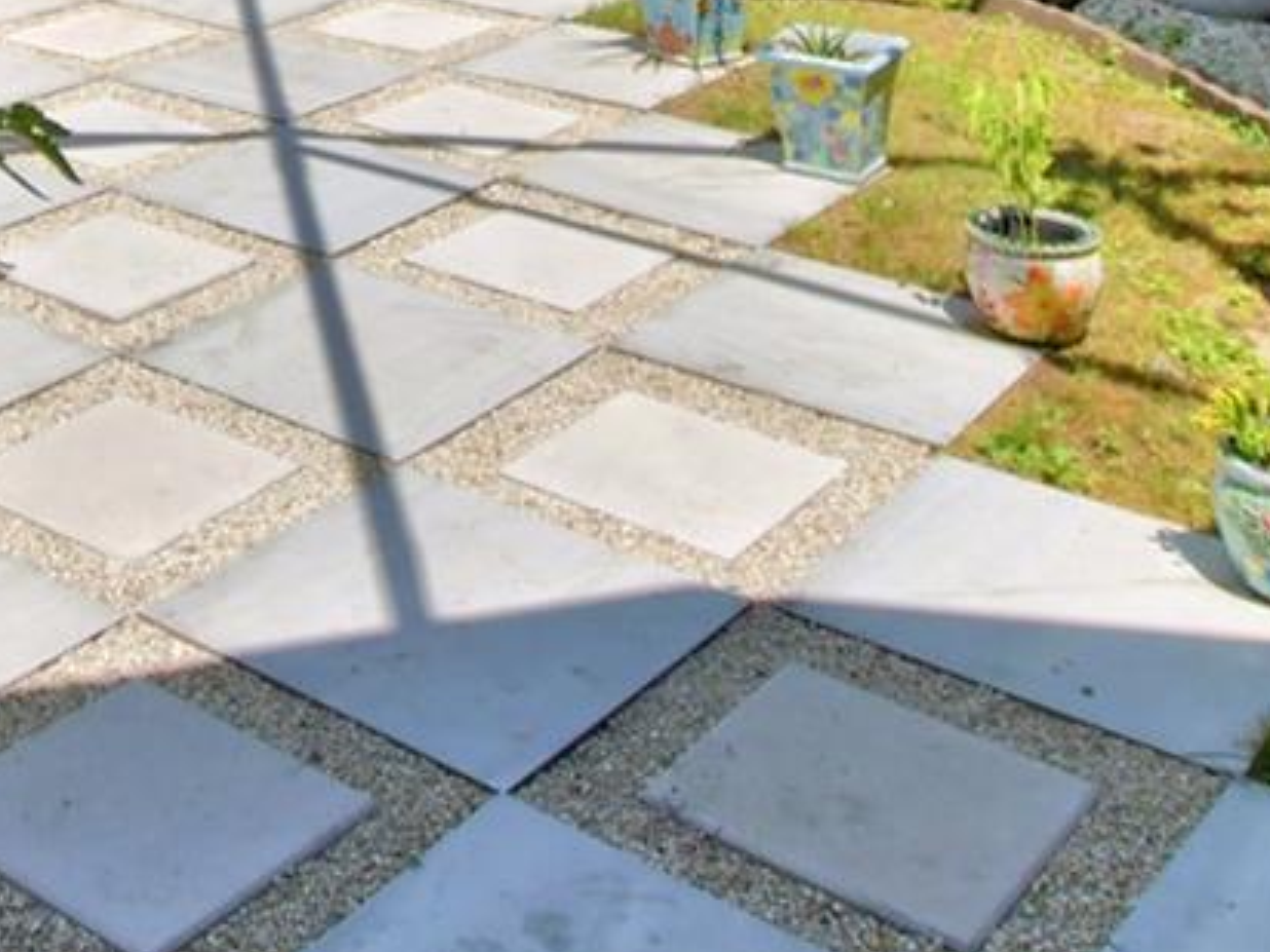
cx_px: 129
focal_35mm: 56
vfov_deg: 21.5
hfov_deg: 32.6
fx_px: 2055
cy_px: -515
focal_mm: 10
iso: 100
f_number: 4.5
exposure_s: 1/1000
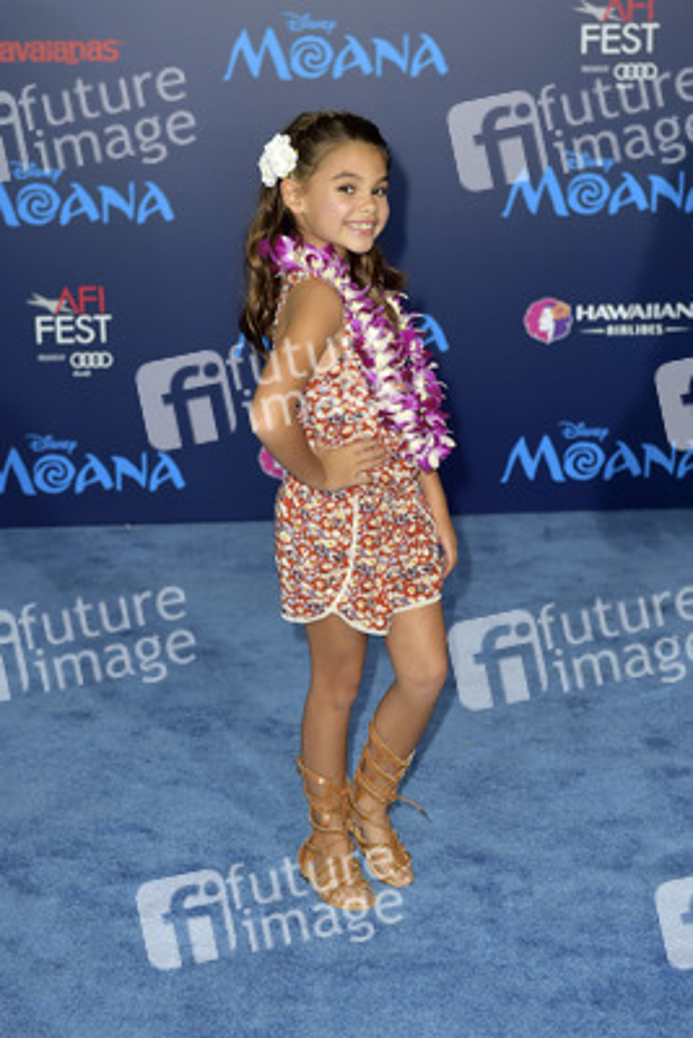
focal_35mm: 66
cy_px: 519
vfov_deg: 30.5
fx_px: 1904
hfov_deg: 20.6
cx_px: 346
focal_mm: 66
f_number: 4.5
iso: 400
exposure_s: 1/320
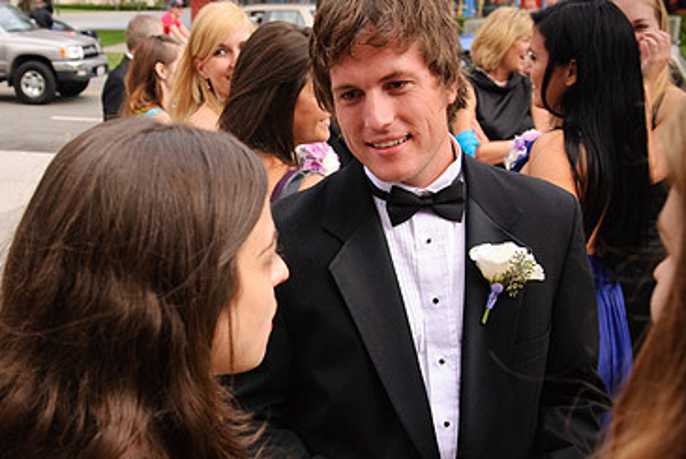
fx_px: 1087
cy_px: 289
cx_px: 217
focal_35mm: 57
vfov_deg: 23.8
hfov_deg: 34.6
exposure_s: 1/800
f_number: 4.5
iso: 500
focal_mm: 24
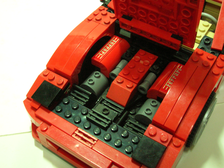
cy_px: 84
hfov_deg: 41.3
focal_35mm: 46
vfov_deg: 31.5
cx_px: 112
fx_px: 297
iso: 200
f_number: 3.2
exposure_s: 1/3.2
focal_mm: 7.7
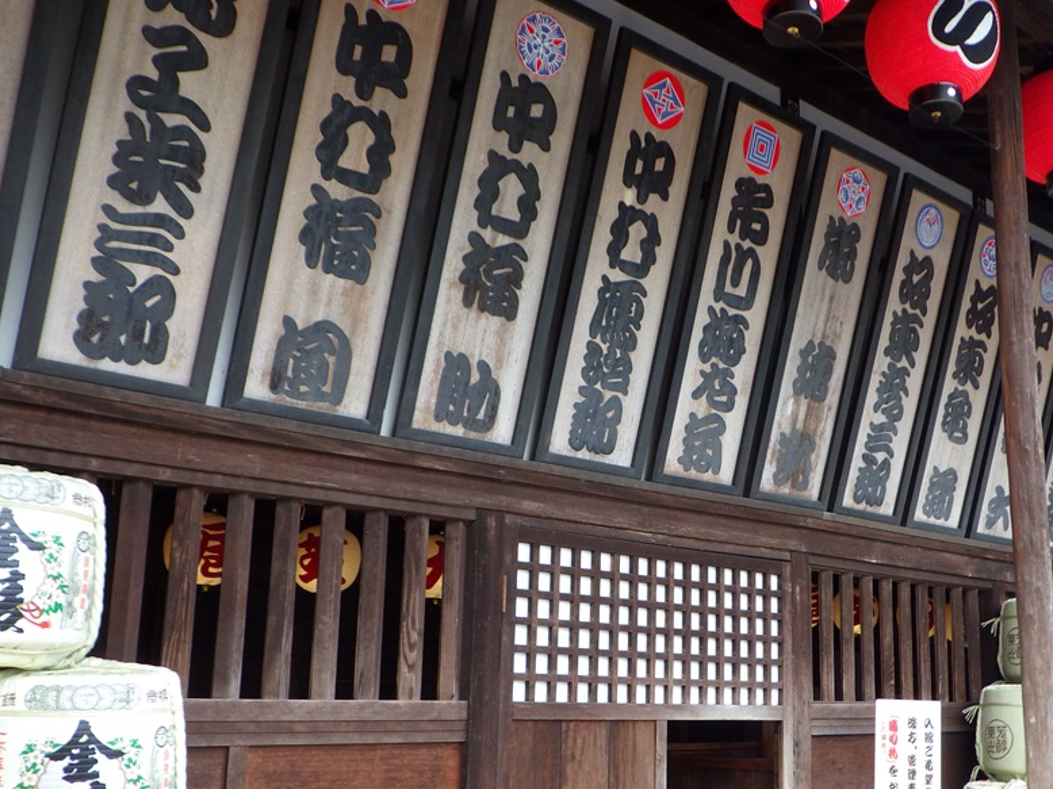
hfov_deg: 51.1
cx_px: 623
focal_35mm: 36
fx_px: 1095
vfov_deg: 39.5
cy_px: 470
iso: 125
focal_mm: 5
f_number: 3.5
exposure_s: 1/125
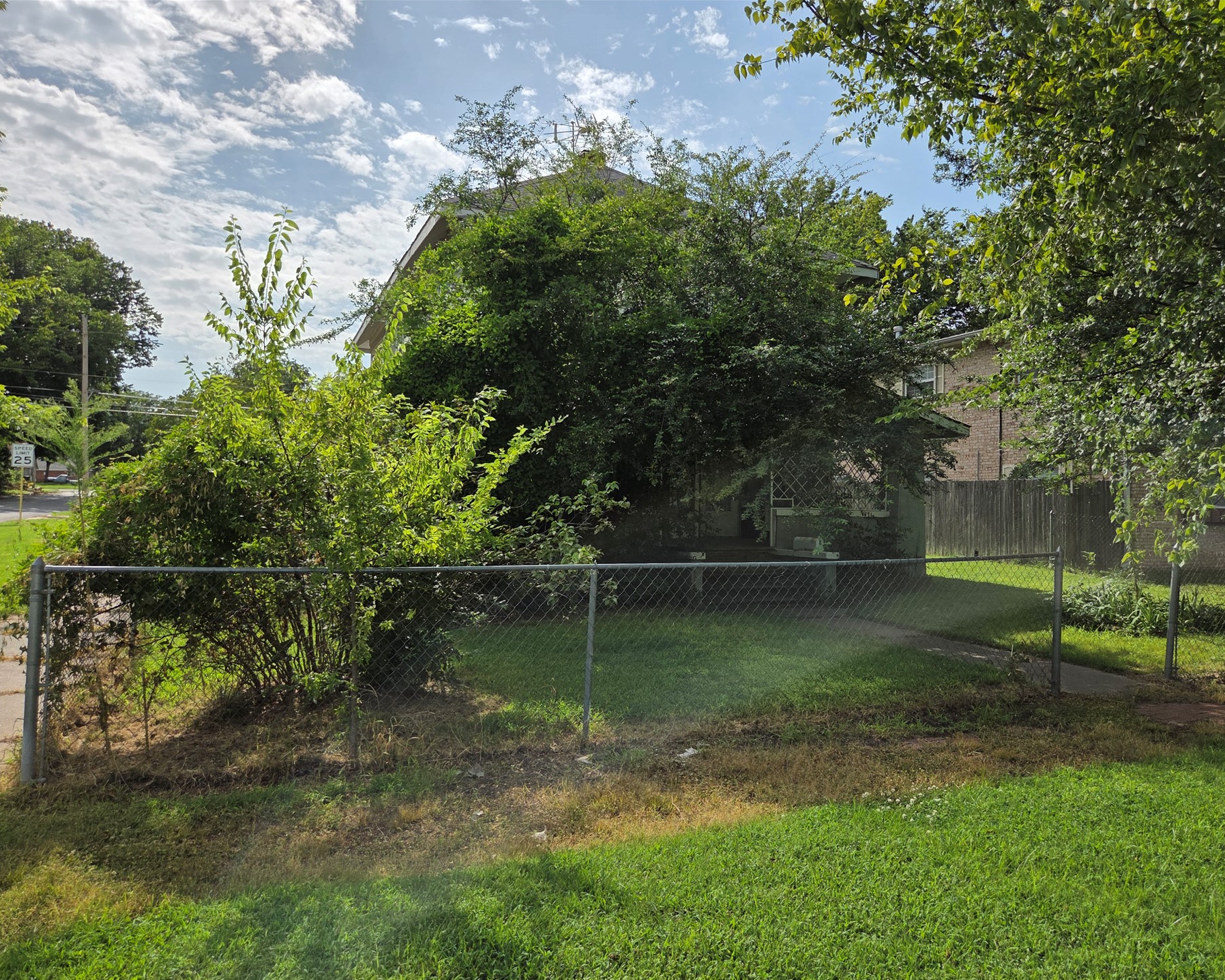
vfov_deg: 58.8
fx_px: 870
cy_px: 490
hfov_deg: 70.2
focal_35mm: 24
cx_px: 653
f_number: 1.8
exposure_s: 1/7891
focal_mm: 5.4
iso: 80
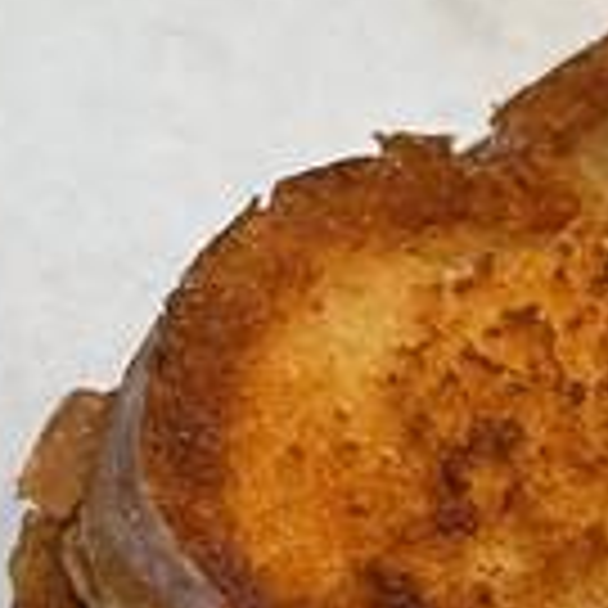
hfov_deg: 12.7
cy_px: 606
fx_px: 2484
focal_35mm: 125
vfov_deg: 13.8
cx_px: 1099
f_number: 1.6
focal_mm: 4.2
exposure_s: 1/60
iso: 200
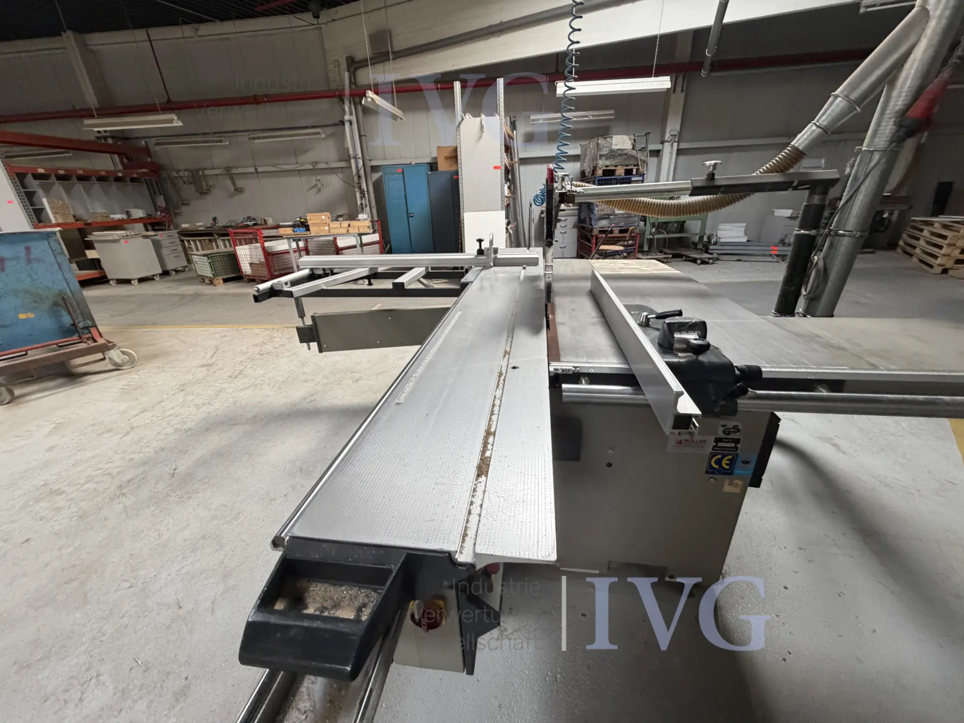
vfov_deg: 85.7
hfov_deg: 102.1
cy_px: 362
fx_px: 390
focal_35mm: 14
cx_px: 482
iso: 320
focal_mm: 2.22
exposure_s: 1/120
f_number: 2.2
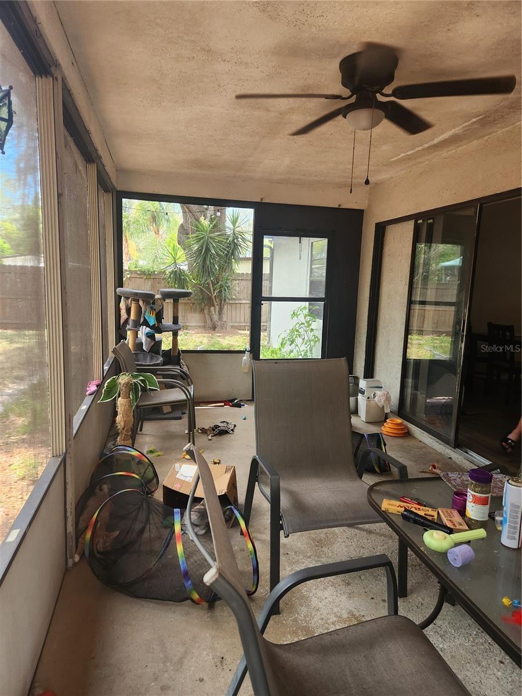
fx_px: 462
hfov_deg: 58.9
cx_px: 261
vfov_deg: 73.9
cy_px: 348
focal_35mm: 23
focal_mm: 5.4
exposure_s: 1/180
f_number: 1.8
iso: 125
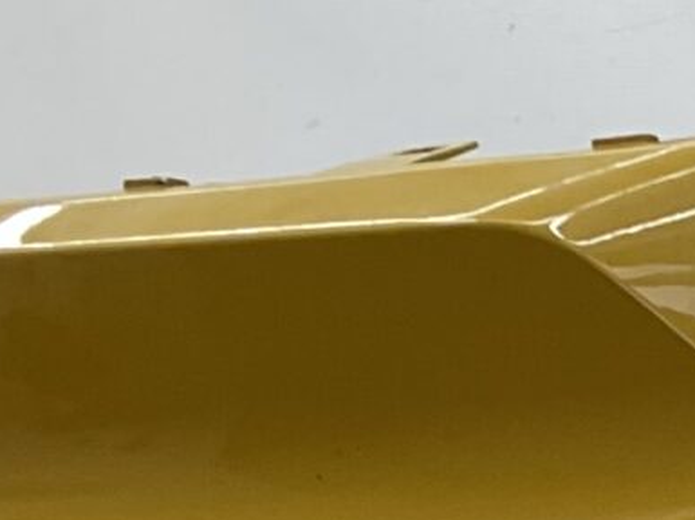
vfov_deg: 7.5
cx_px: 1399
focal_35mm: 193
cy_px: 776
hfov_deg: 9.6
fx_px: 3871
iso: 20
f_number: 1.8
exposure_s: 1/120
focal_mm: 3
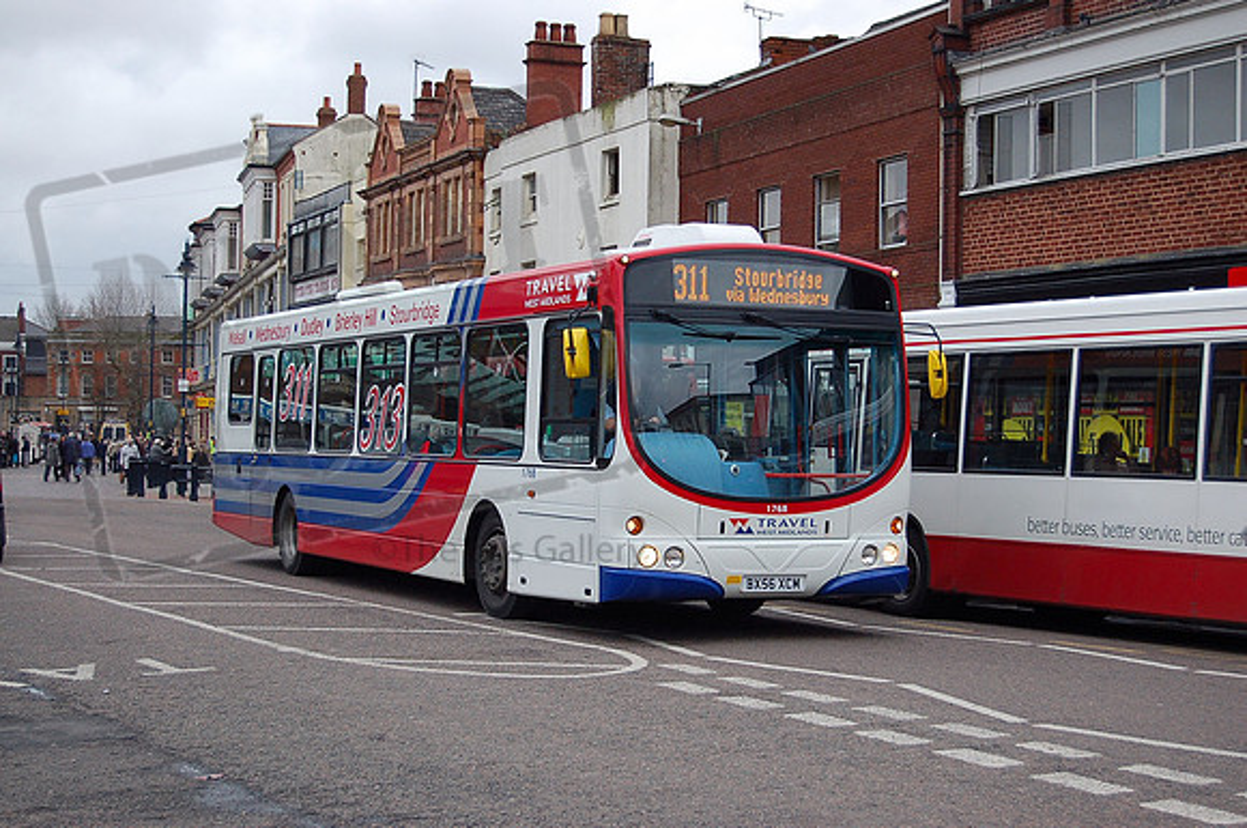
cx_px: 624
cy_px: 414
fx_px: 2179
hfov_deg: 31.9
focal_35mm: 63
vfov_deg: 21.5
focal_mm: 42
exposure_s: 1/640
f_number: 5.3
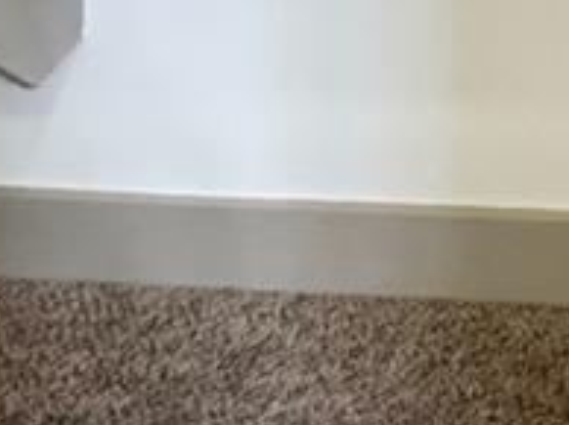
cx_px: 616
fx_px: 1215
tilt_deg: -2.3
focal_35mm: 74
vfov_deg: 14.0
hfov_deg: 24.7
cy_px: -589
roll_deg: -0.4
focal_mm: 2.22
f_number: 2.2
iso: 1250
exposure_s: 1/60
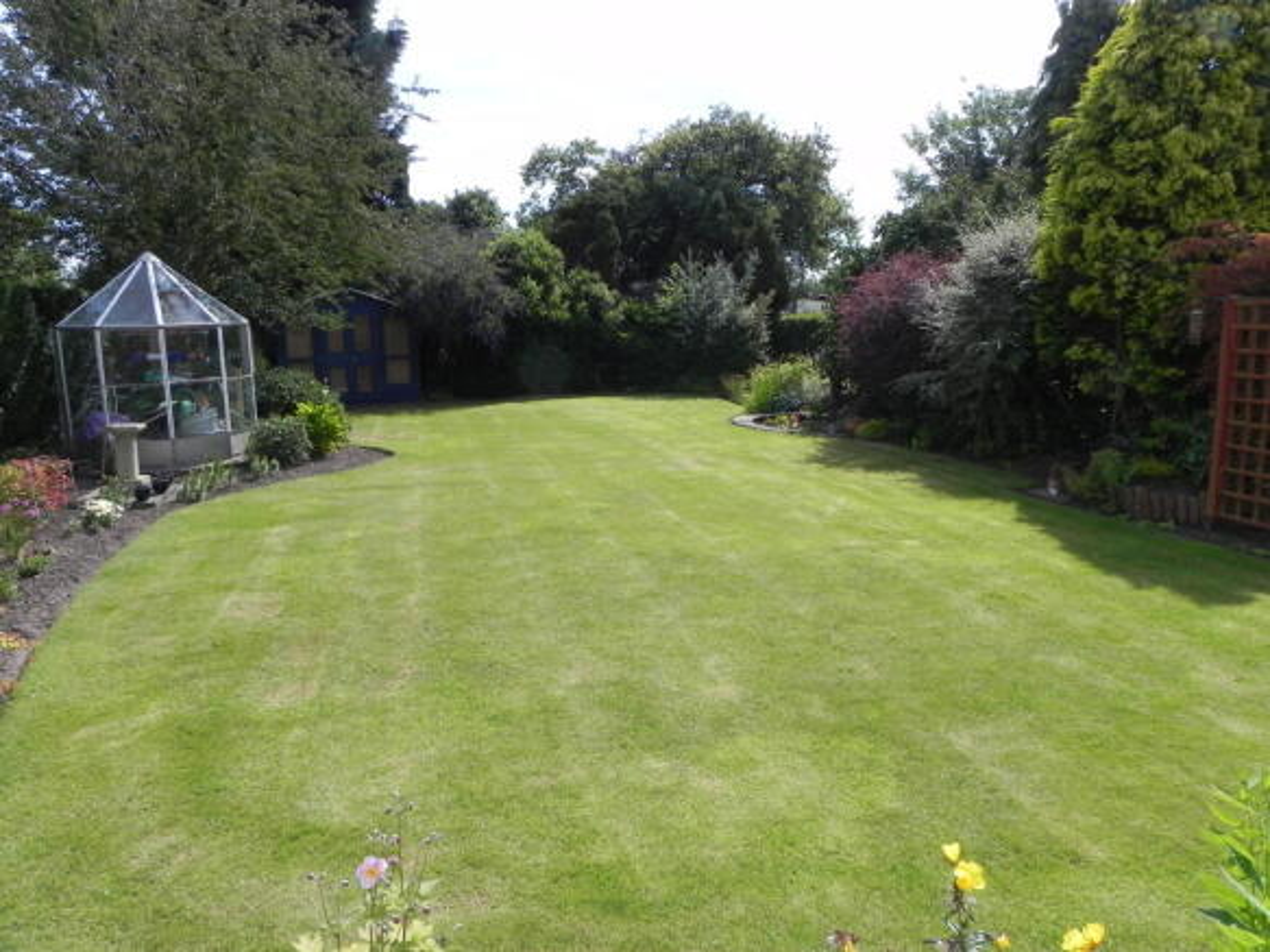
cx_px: 635
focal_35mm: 26
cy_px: 476
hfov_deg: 67.3
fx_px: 954
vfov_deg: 53.0
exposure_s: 1/316
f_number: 7.1
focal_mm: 4.6
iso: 160
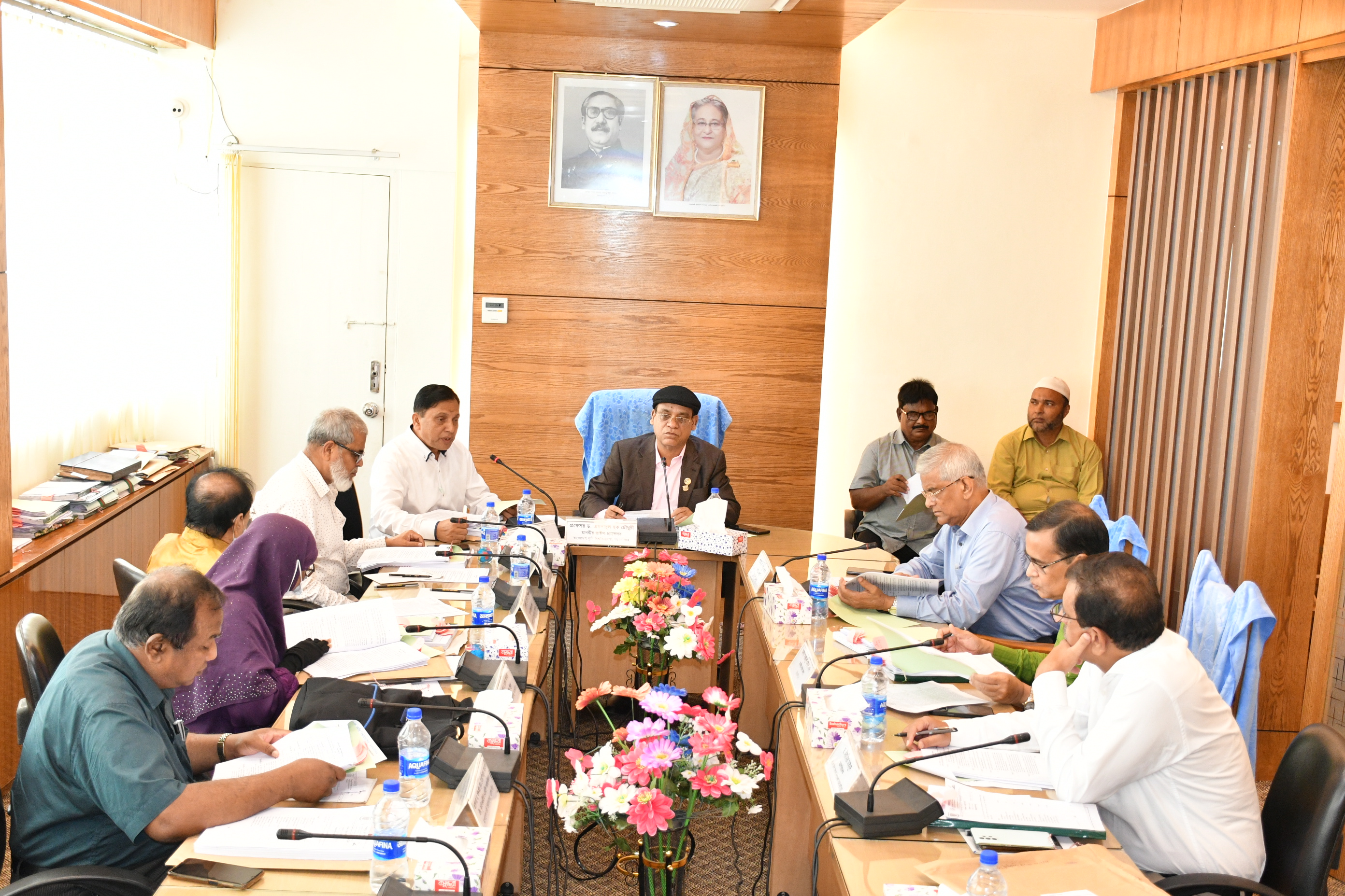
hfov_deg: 48.5
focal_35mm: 40
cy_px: 448
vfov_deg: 33.4
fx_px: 1494
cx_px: 672
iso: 1600
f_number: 4.5
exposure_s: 1/100
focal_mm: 27
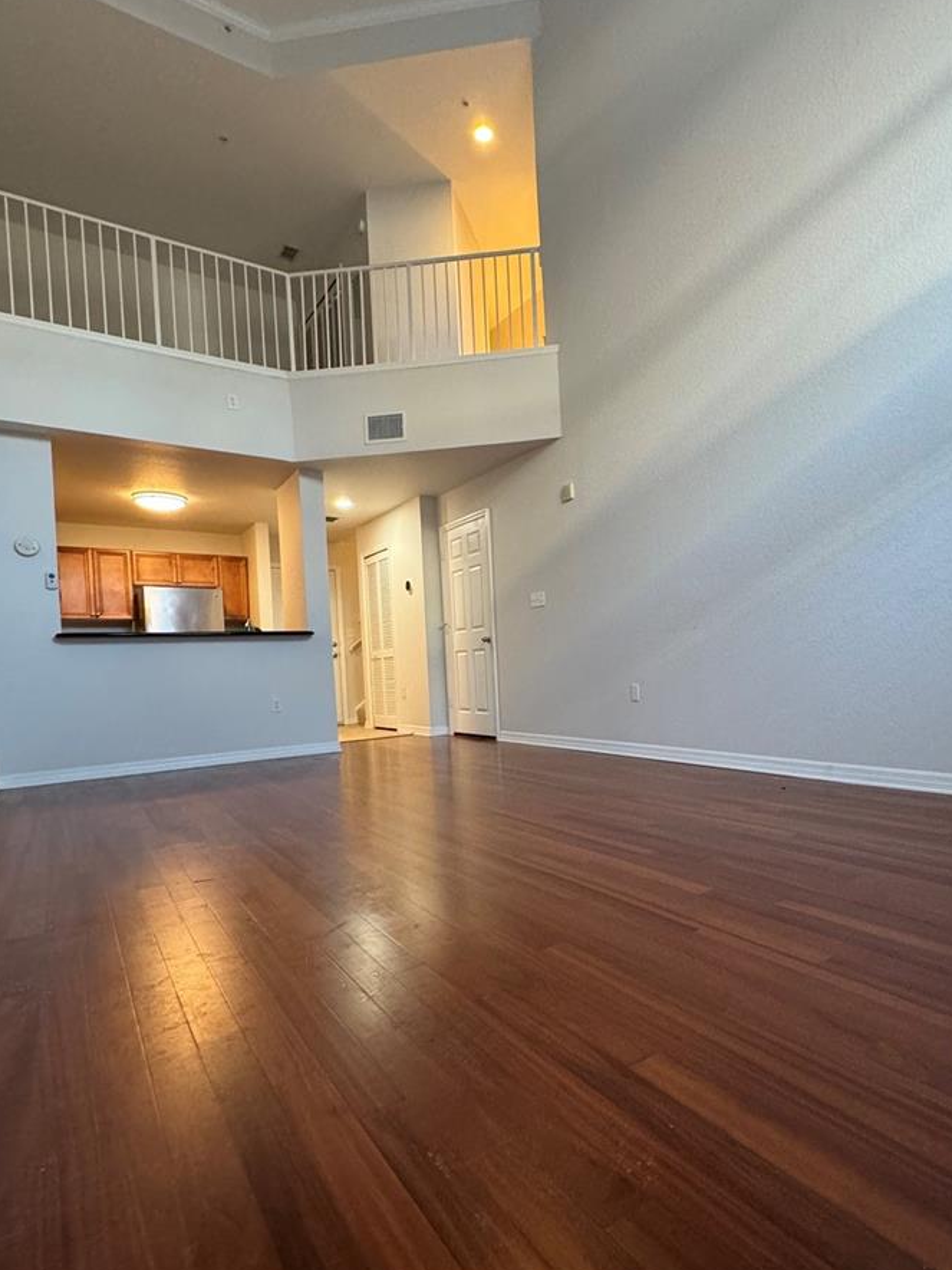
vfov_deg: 84.5
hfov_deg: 67.7
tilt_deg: -2.2
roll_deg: +1.5
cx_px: 593
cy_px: 681
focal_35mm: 19
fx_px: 697
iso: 400
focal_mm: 2.22
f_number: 2.2
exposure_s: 1/60
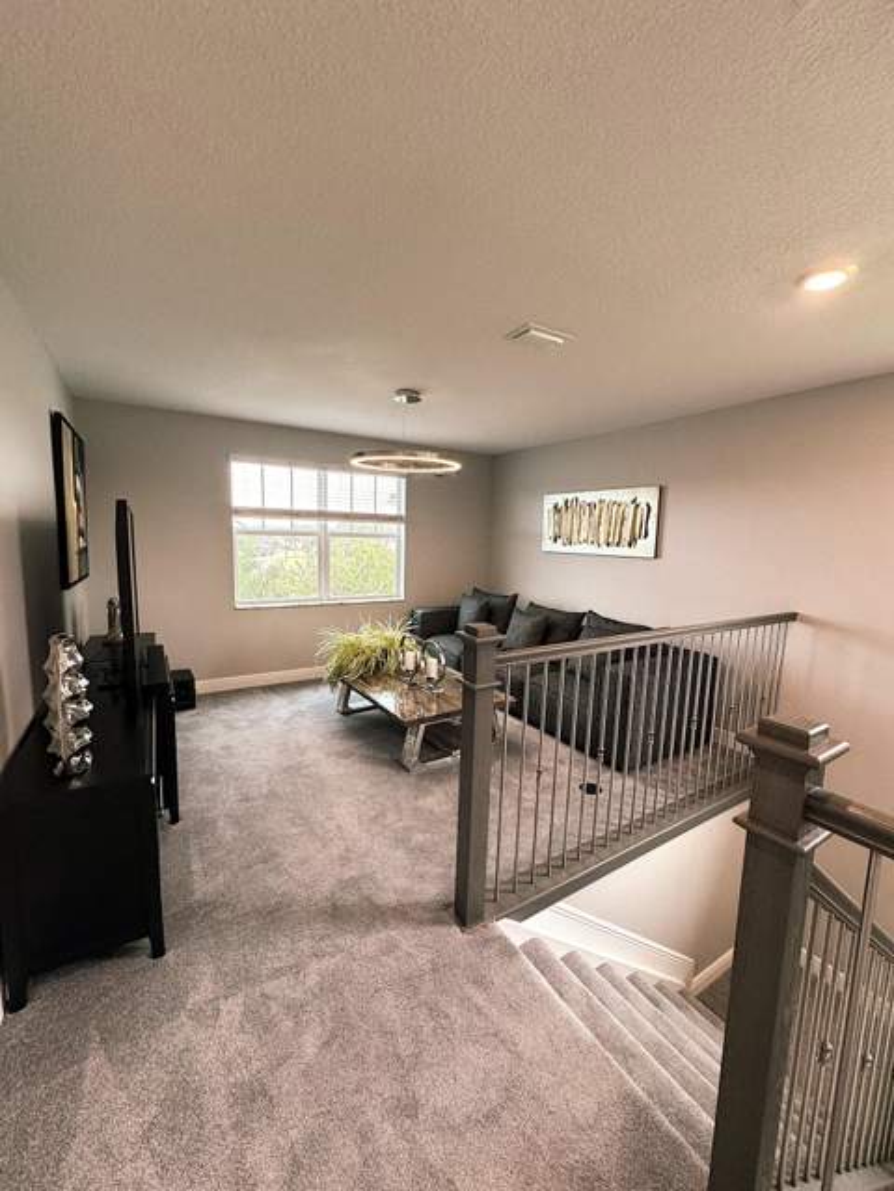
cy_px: 596
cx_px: 447
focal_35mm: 14
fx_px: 482
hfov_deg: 85.7
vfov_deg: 102.1
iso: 250
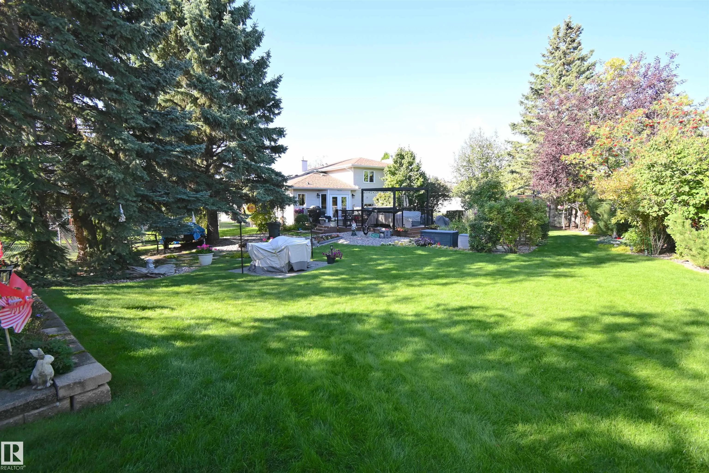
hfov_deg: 100.4
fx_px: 295
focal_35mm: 15
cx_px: 354
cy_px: 236
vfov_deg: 77.3
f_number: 4.5
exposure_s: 1/250
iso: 250
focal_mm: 10
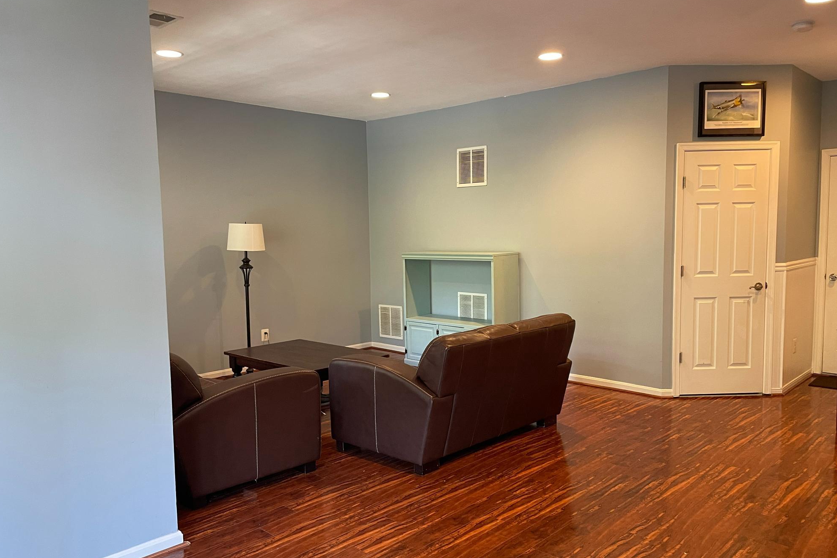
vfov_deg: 46.4
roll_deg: +1.4
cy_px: 299
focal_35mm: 28
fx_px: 651
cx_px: 423
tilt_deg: -4.7
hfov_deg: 65.5
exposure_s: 1/60
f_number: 1.6
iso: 250
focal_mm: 4.2
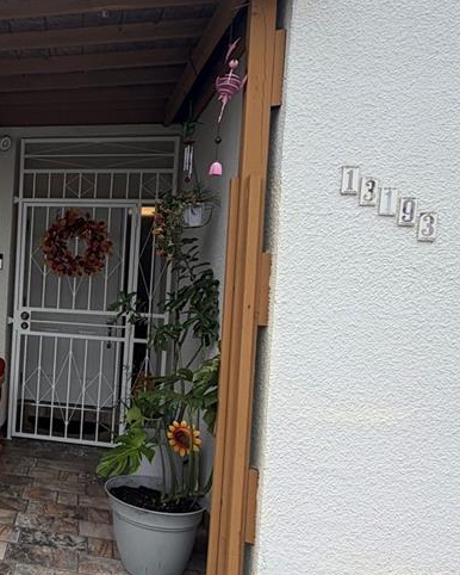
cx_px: -62
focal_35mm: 34
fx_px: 578
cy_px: 293
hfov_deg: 36.0
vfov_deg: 52.8
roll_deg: -2.5
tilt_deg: -0.9
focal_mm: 2.22
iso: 40
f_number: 2.2
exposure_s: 1/770
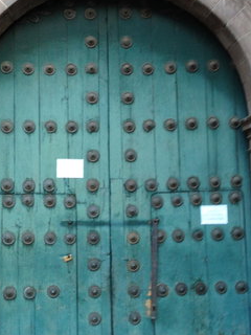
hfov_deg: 26.5
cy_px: 163
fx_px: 532
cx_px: 110
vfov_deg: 34.9
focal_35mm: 55
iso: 80
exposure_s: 1/20
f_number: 2.4
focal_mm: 4.12
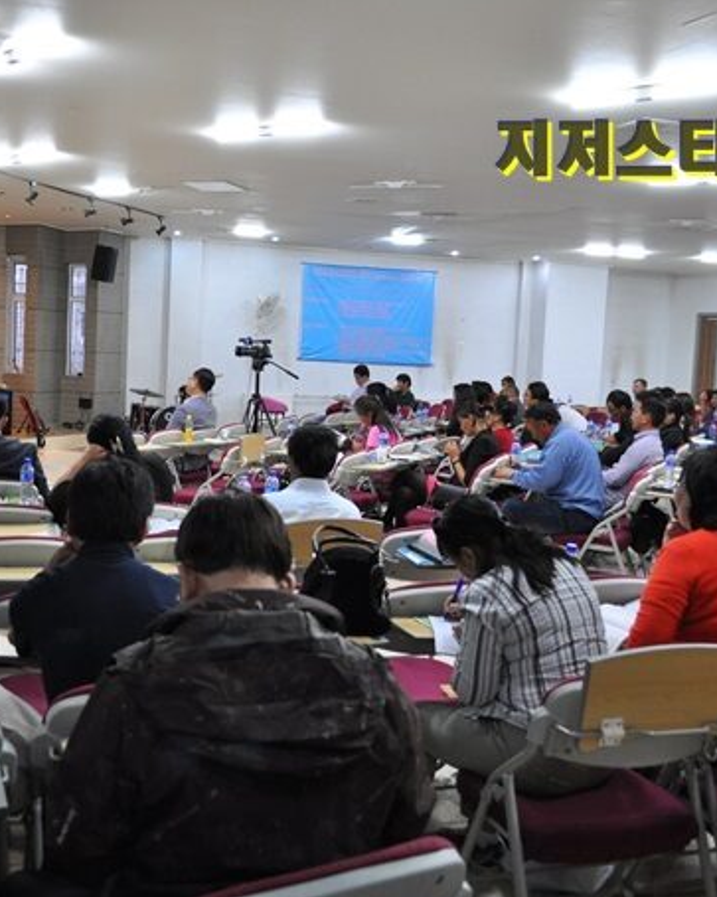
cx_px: 239
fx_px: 1035
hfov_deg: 37.8
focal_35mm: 39
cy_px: 440
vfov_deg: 46.8
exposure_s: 1/40
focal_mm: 18
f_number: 3.5
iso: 800
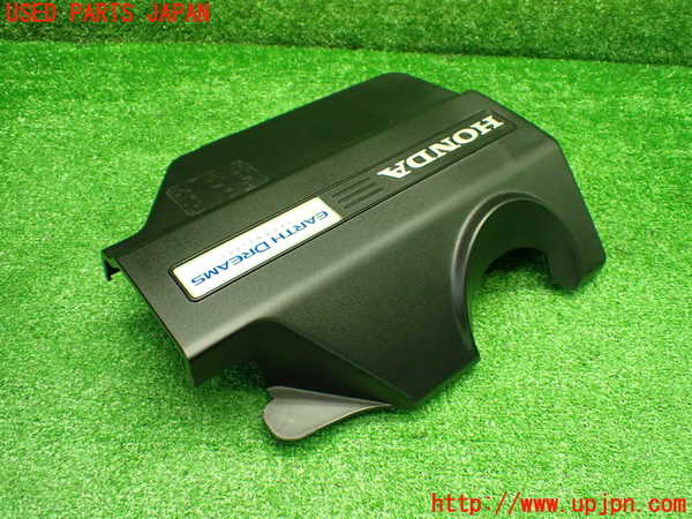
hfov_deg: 60.0
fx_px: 600
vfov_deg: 46.8
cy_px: 260
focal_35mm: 30
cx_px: 346
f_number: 2.3
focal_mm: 5.4
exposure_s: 1/80
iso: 800
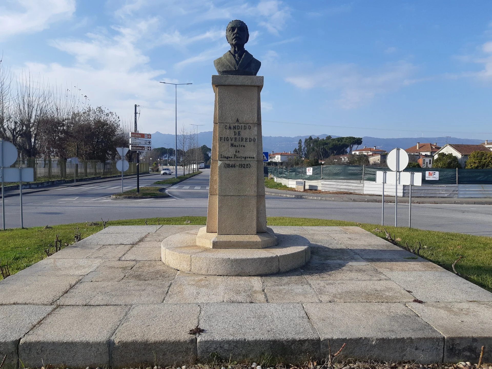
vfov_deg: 53.1
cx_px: 246
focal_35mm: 26
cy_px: 184
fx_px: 370
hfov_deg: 67.3
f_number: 1.7
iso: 40
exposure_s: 1/1621
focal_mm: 3.93
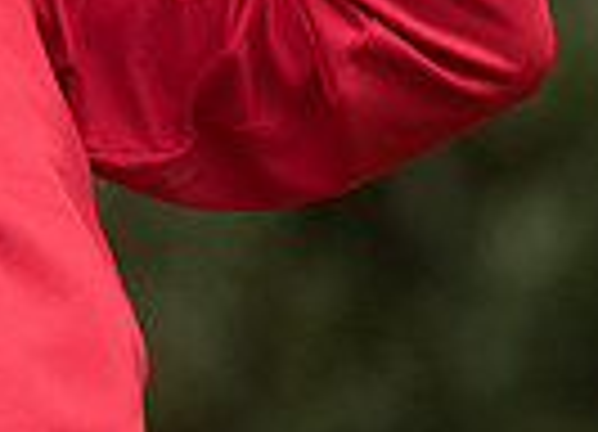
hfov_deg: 1.2
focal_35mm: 1655
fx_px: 28208
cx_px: -870
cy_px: -212
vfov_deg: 0.9
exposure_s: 1/1250
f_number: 4
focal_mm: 300
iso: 1000
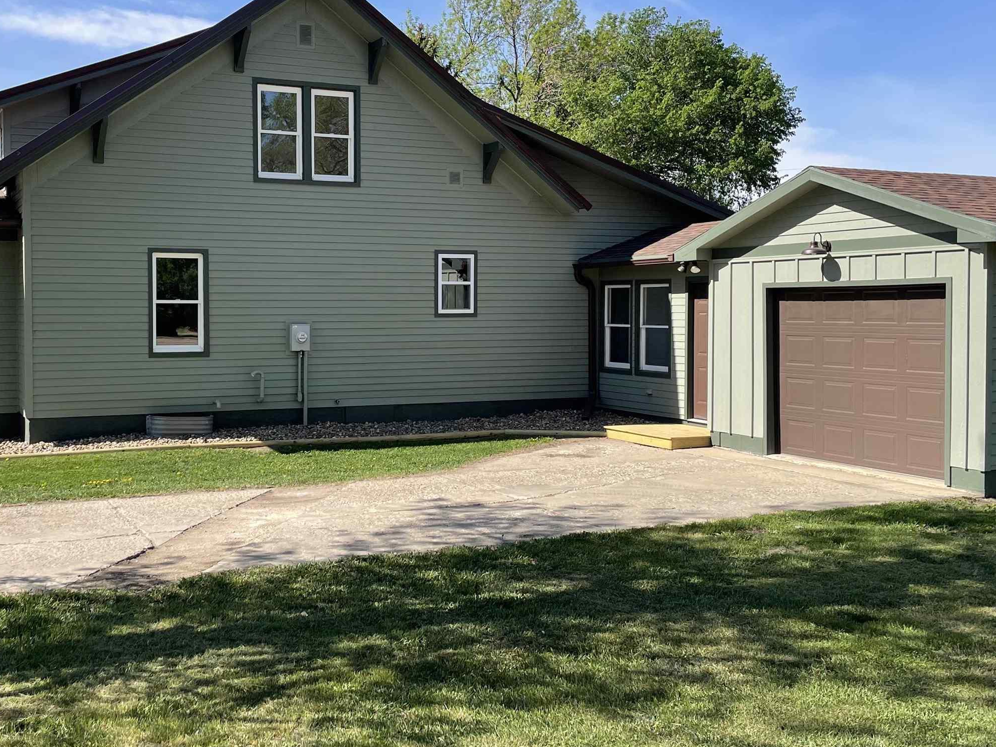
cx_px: 386
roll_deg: +2.3
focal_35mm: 40
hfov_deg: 46.5
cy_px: 334
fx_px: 1151
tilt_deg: -1.4
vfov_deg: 35.9
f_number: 1.6
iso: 32
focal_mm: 4.2
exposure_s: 1/2174
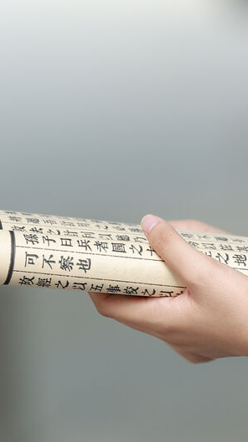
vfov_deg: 3.6
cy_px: 27
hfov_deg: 2.0
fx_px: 6999
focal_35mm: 598
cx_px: 387
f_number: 2.8
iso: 100
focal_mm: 168
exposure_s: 1/250
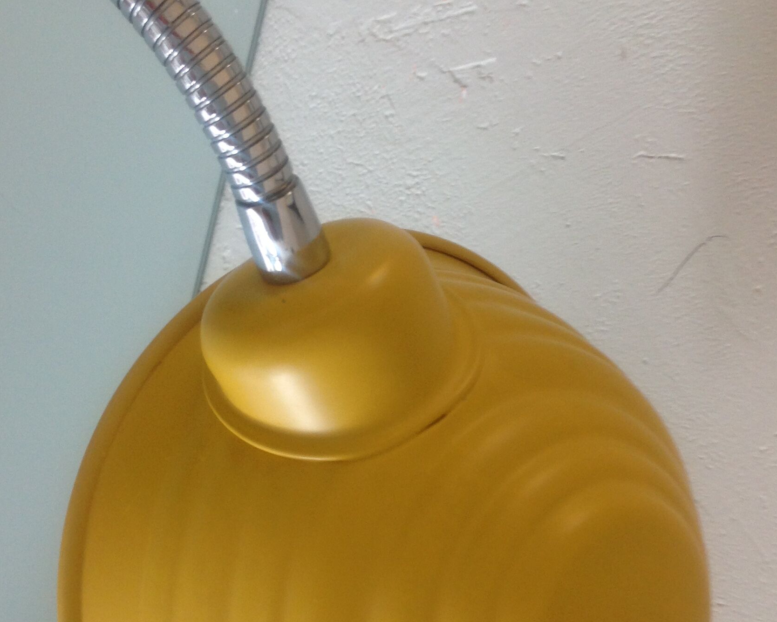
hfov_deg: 35.3
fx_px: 1219
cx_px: 413
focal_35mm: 53
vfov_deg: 28.5
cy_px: 402
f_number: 2.4
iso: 80
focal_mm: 4.28
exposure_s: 1/15
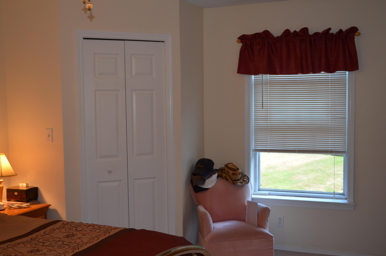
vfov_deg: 31.8
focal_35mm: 42
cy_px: 128
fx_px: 449
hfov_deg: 46.5
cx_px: 193
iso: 640
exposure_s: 1/60
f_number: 4.5
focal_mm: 28
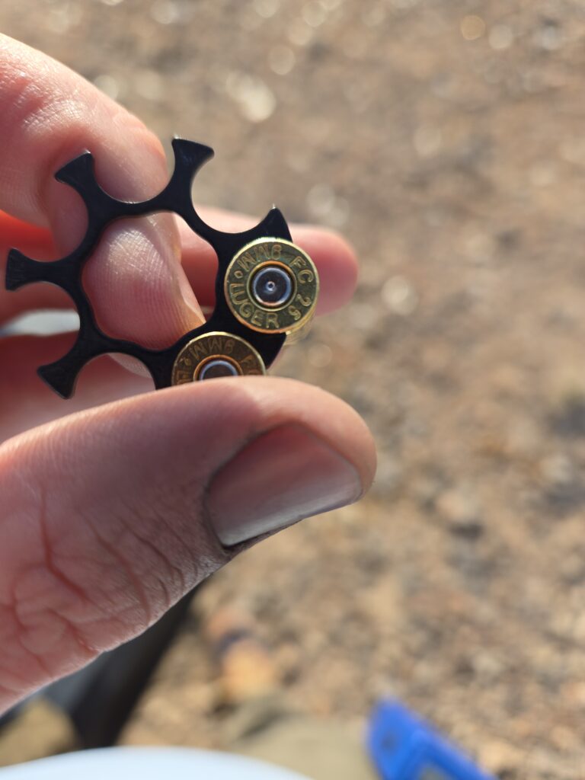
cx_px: 292
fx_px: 518
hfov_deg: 58.9
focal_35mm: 23
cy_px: 390
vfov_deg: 73.9
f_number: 1.8
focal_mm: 5.4
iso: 25
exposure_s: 1/736
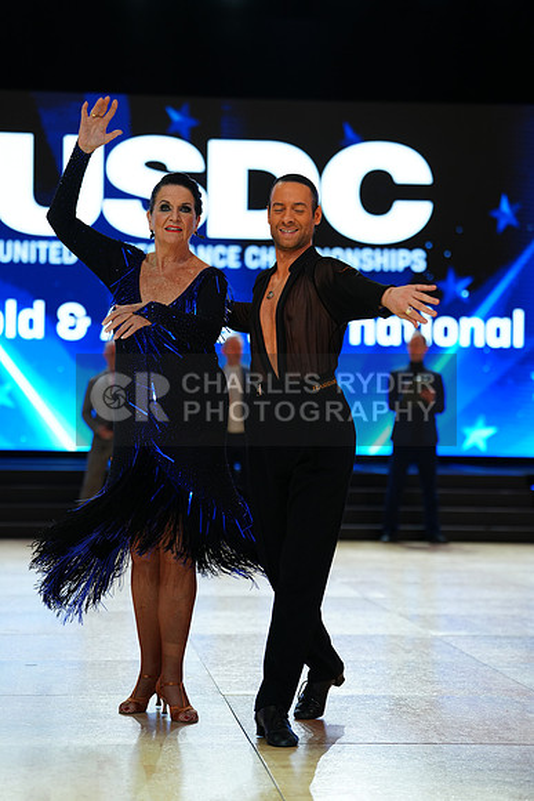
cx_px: 267
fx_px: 2112
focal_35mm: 95
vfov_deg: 21.5
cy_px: 400
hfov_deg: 14.4
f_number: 2.8
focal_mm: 95
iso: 640
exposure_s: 1/400
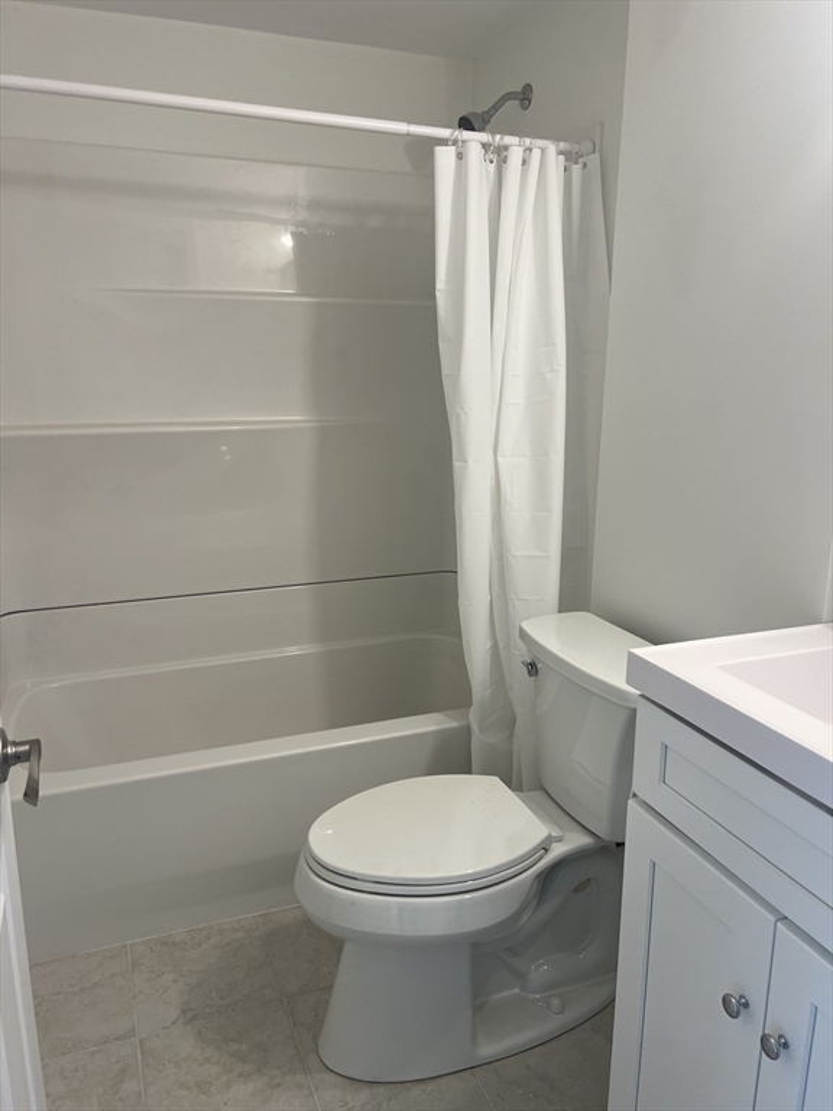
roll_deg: +0.9
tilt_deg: -12.1
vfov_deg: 67.3
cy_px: 556
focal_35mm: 26
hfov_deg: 53.1
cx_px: 416
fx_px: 834
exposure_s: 1/120
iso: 80
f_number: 1.5
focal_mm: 5.7
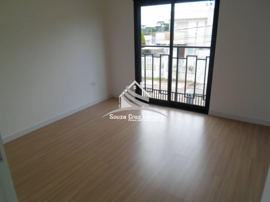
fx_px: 195
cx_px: 135
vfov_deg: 54.9
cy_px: 101
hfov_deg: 69.4
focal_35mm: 25
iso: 80
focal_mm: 4.5
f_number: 2.5
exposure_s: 1/250
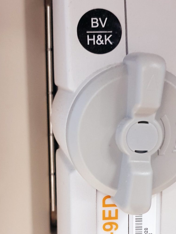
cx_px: 72
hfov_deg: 22.2
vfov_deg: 28.9
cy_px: 176
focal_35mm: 66
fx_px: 447
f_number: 1.5
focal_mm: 4.3
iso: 250
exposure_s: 1/25
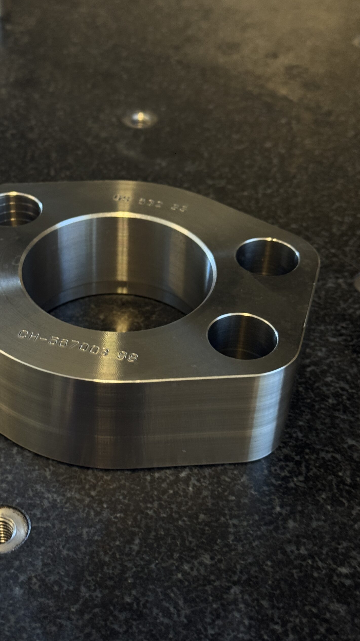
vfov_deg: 39.2
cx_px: 122
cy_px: 317
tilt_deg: -39.9
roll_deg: -0.4
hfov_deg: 22.5
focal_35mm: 53
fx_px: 899
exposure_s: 1/33
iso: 200
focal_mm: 6.76
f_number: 1.78
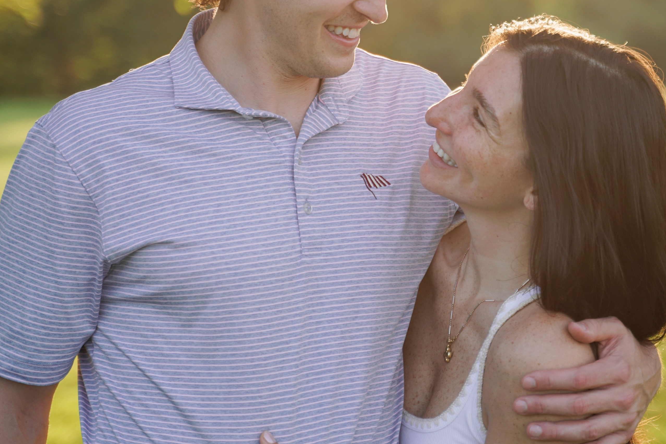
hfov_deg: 18.1
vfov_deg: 12.1
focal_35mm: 113
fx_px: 2090
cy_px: 175
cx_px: 334
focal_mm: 75
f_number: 2.8
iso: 100
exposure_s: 1/250
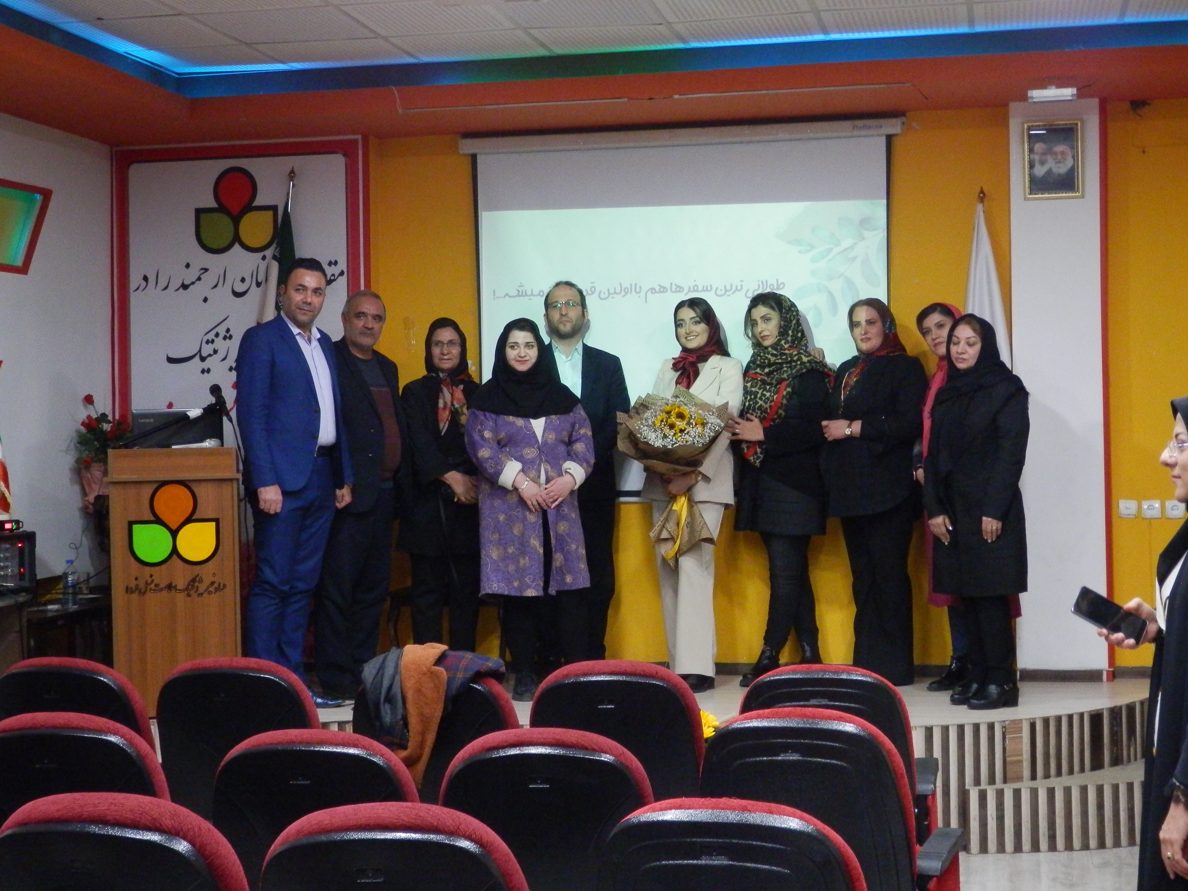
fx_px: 1853
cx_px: 594
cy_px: 446
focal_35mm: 54
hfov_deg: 35.5
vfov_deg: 27.0
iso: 200
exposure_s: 1/30
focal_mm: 9.8
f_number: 4.1
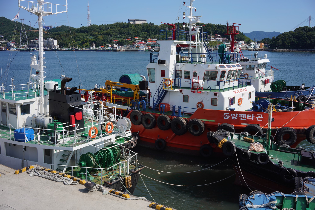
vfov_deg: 37.9
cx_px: 158
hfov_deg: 54.4
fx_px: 306
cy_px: 105
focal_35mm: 35
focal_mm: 35
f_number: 14
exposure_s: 1/100
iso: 100
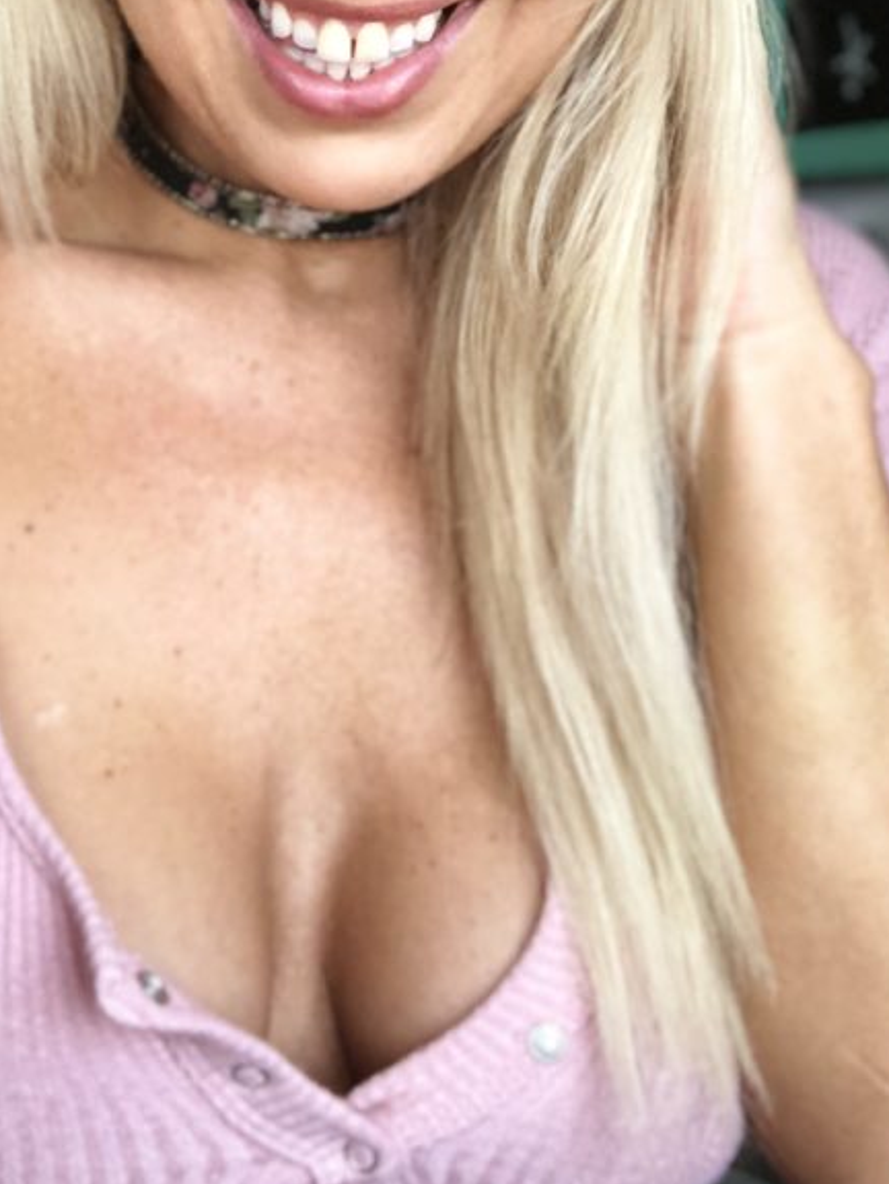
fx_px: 1950
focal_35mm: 57
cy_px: 305
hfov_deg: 25.5
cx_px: 260
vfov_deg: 33.1
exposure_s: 1/30
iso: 32
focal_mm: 2.87
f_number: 2.2
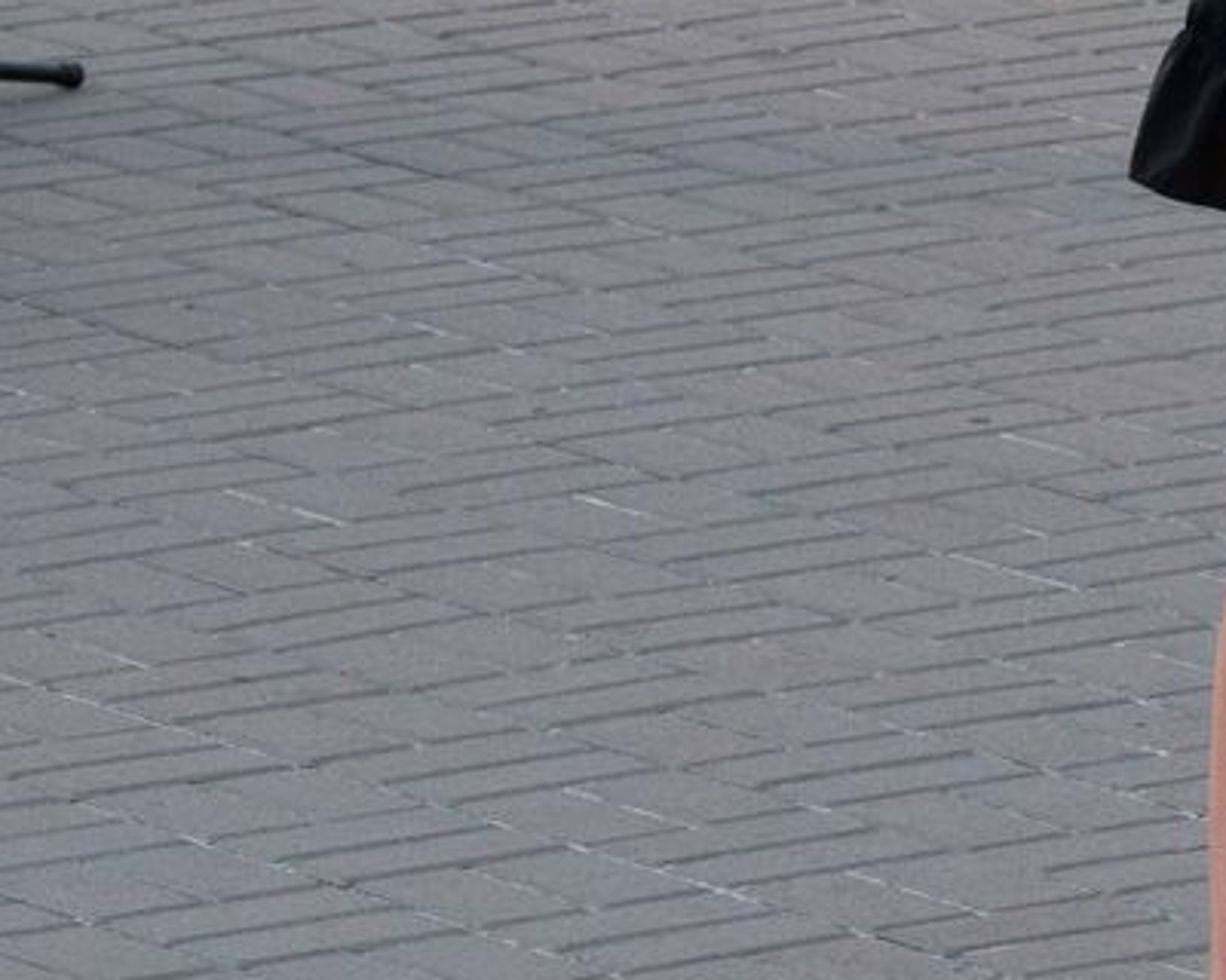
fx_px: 16183
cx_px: 1762
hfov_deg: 4.3
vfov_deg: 3.5
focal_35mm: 446
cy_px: -228
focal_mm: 99
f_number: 9
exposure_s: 1/2500
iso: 1600
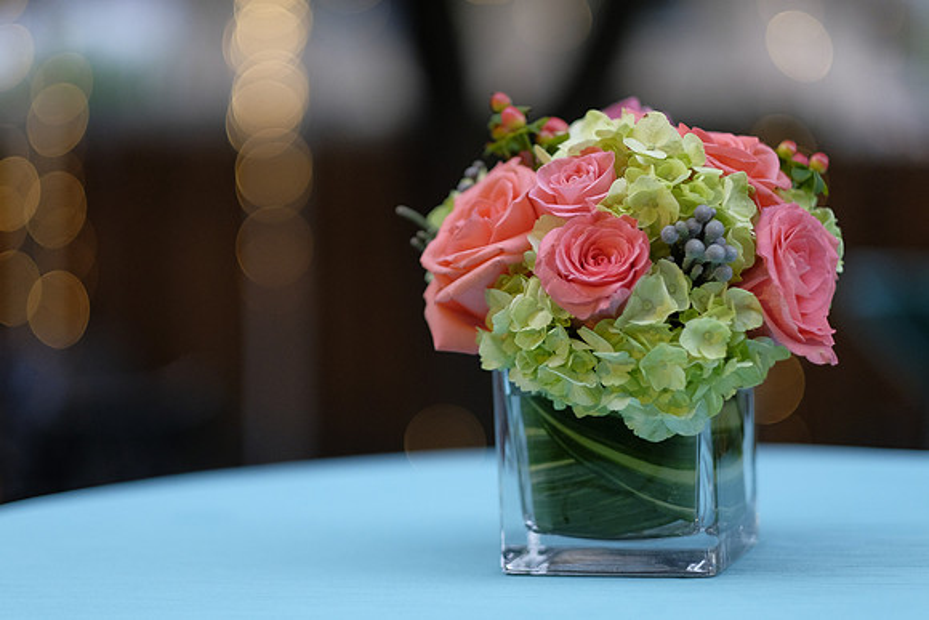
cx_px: 464
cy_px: 310
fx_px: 2168
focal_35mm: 84
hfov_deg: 24.2
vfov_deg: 16.3
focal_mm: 56
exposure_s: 1/1400
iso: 1000
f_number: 1.2
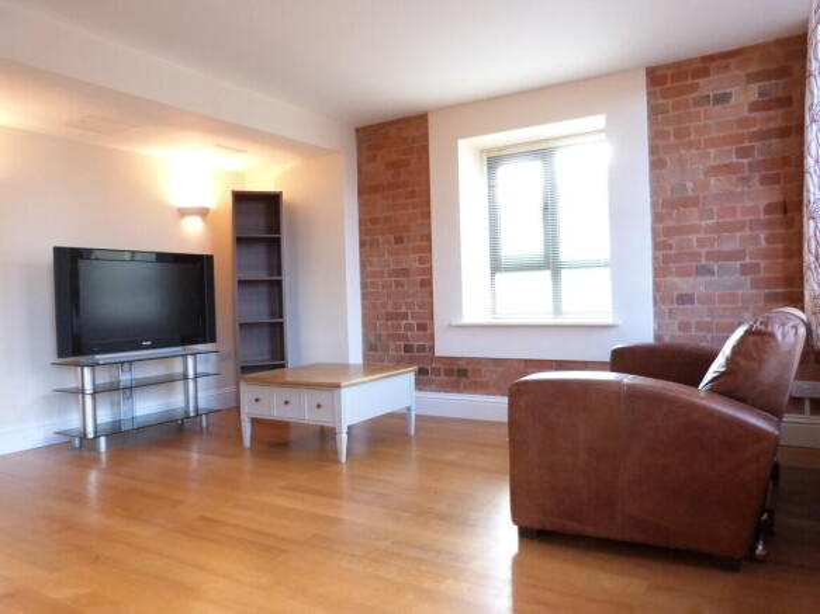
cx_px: 410
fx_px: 592
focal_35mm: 25
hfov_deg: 69.4
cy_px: 307
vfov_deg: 54.9
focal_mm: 4.5
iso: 400
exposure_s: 1/40
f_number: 2.8
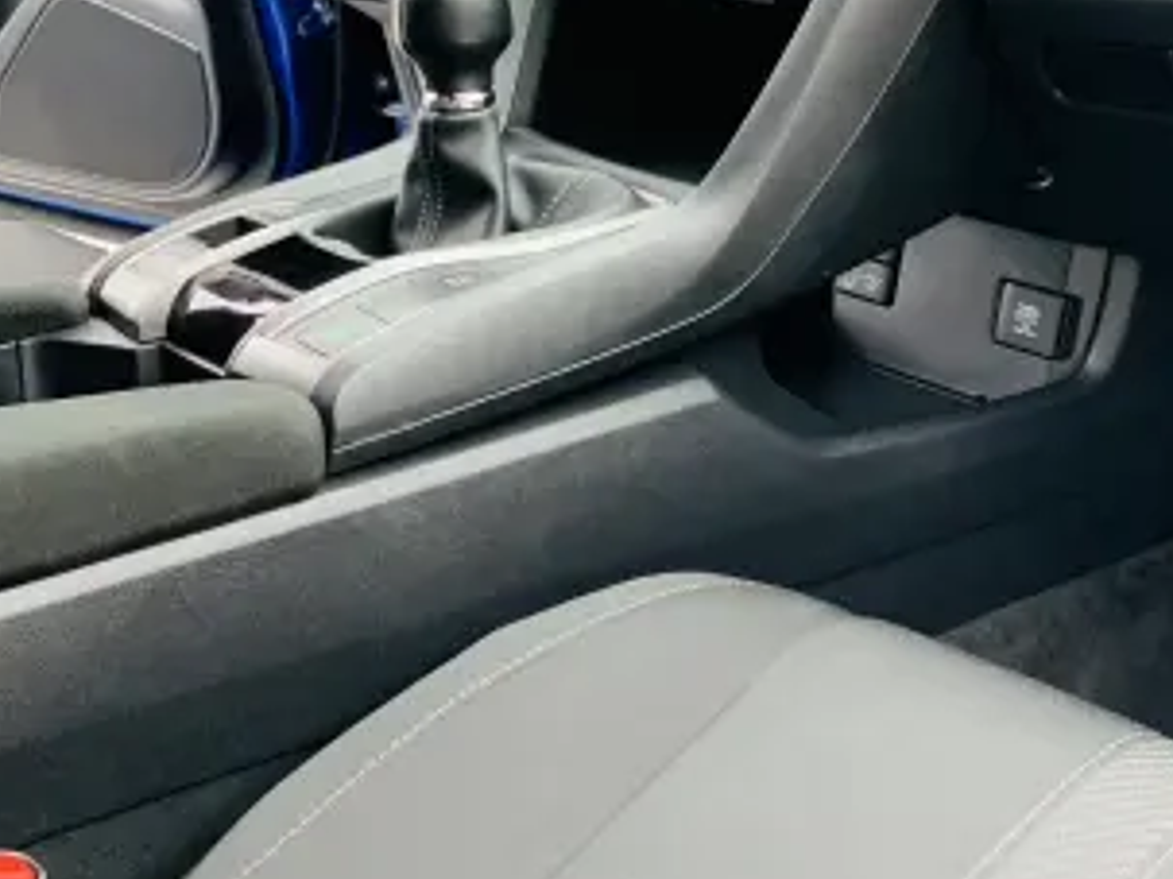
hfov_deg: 33.9
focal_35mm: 55
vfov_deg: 26.4
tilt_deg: -21.5
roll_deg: +3.1
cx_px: 945
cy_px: 318
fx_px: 1863
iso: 320
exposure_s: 1/60
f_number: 1.8
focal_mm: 4.25
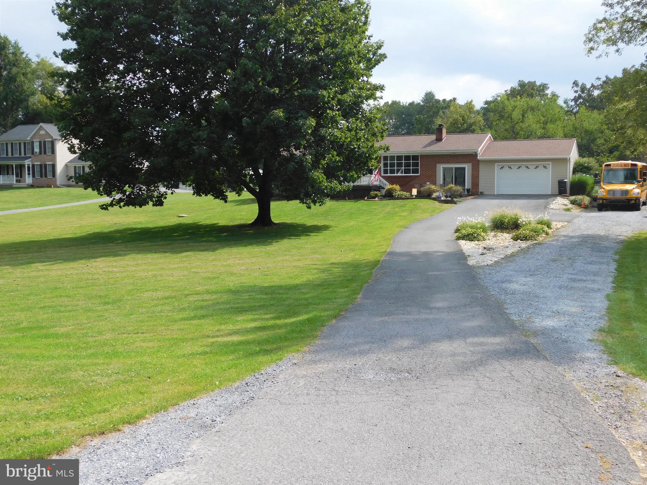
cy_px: 242
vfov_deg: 36.0
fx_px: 748
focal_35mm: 40
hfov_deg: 46.8
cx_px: 324
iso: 125
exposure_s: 1/800
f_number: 3.6
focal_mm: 7.1
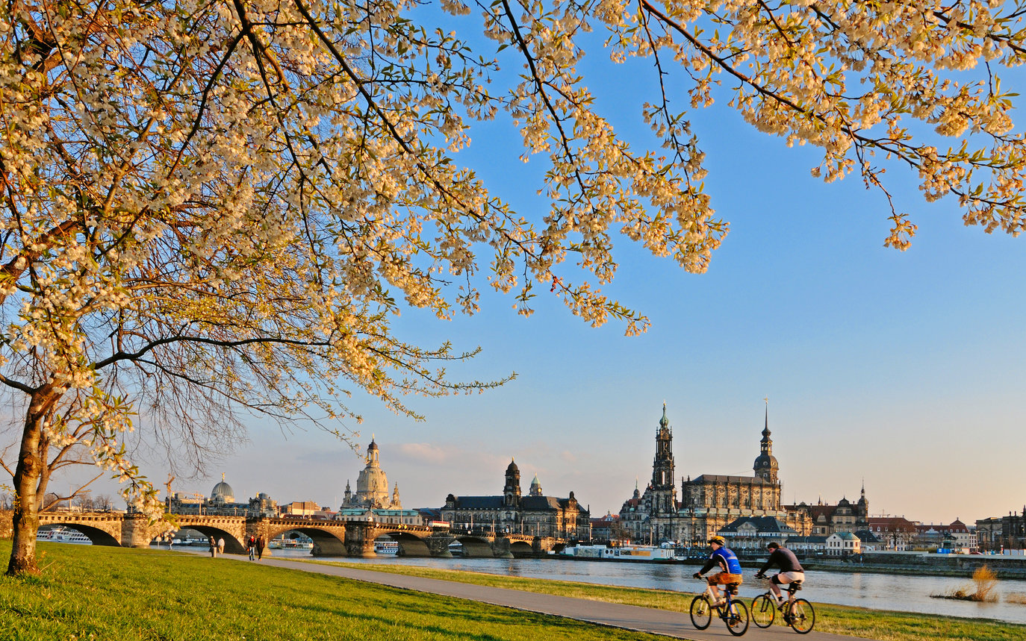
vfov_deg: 44.5
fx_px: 783
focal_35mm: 28
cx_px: 522
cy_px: 341
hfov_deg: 66.5
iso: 200
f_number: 11
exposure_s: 1/125
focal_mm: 18
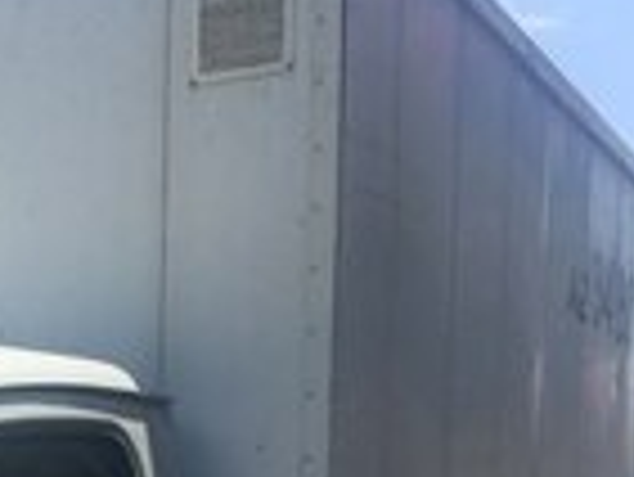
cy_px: 950
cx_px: -58
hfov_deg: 18.5
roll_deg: -1.4
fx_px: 1870
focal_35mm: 102
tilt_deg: -7.6
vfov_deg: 12.7
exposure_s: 1/855
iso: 25
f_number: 2.2
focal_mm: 4.15
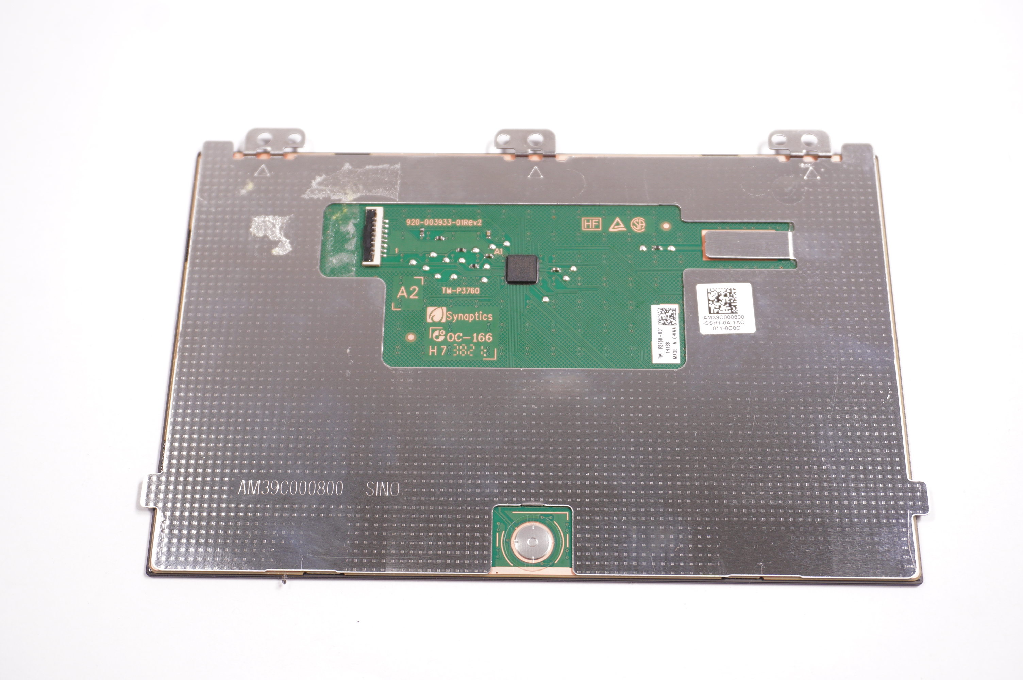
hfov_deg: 42.4
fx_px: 1320
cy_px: 340
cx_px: 512
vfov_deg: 28.9
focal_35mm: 46
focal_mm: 31
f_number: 5.6
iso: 400
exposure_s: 1/100
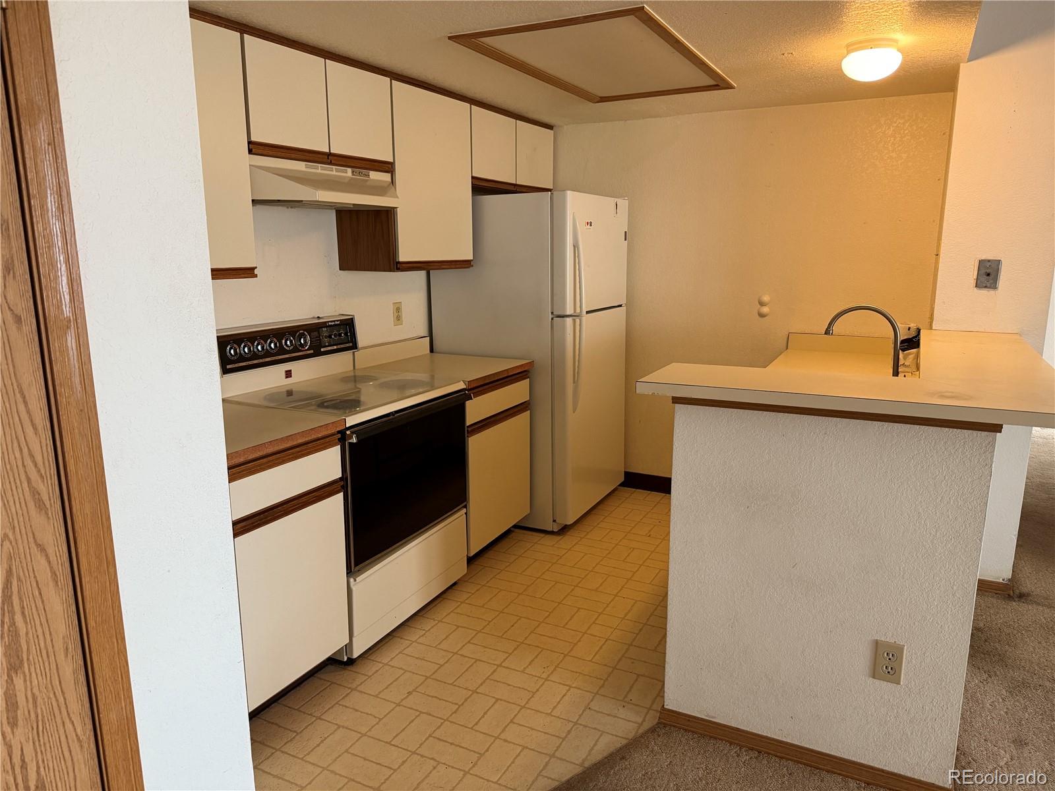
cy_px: 396
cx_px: 528
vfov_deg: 56.8
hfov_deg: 71.6
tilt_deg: -11.6
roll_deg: +0.0
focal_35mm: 24
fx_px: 731
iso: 320
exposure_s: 1/60
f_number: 1.78
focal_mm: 6.76
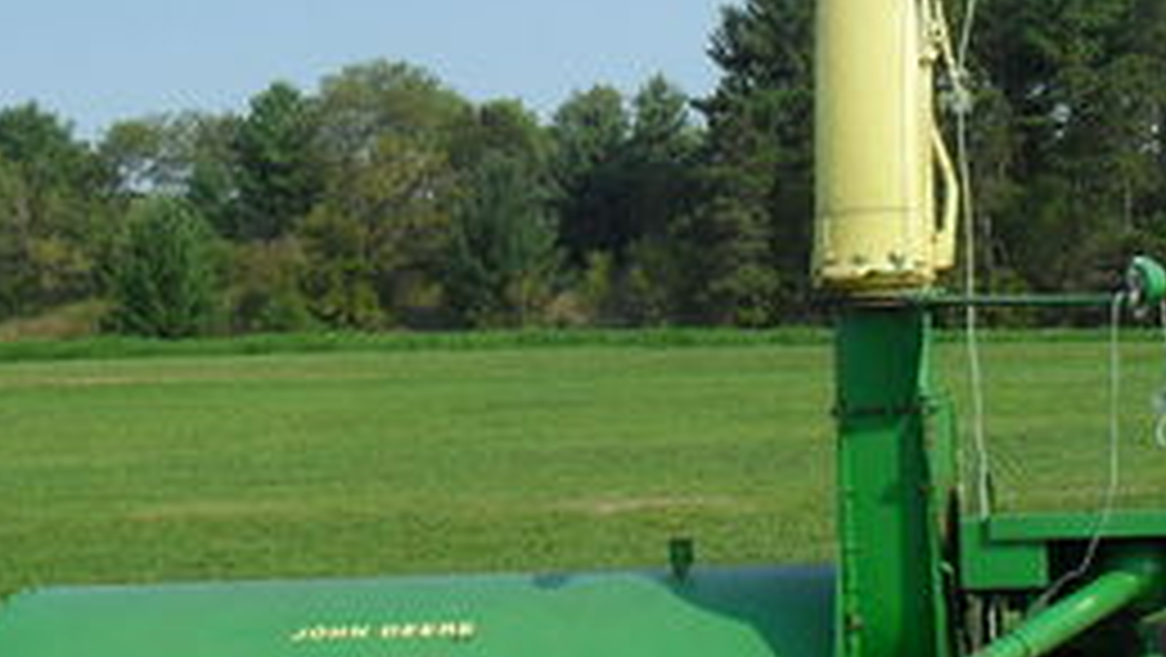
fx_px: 2475
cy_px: 252
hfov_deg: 26.5
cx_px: 666
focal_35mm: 80
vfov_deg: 15.1
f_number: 8.4
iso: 100
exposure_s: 1/180
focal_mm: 6.3
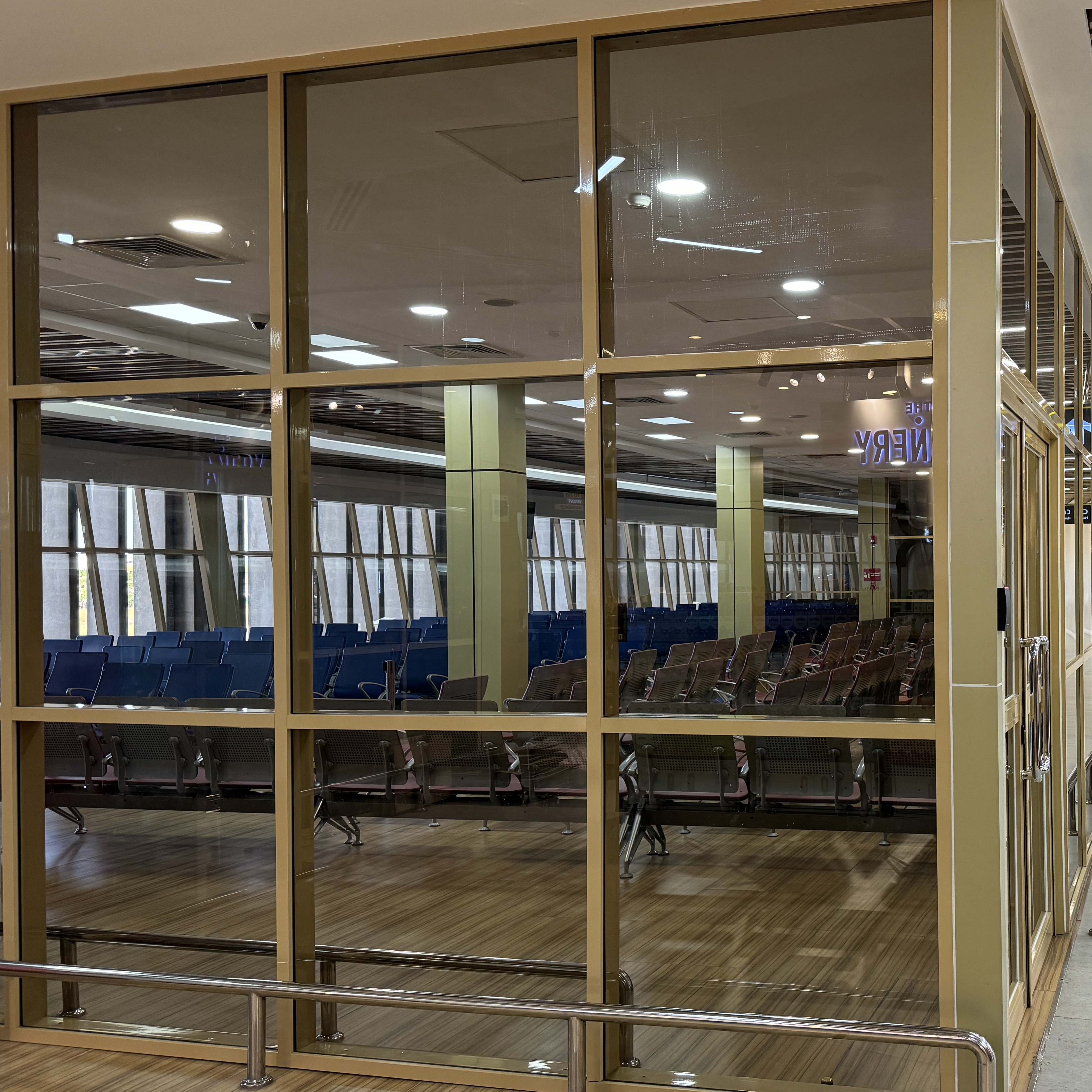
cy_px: 582
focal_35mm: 37
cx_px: 848
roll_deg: +0.6
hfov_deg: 43.2
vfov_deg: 44.9
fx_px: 1321
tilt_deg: -0.9
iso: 200
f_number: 1.78
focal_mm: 6.86
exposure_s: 1/100
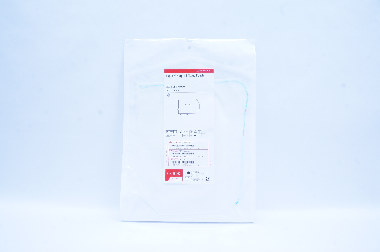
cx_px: 190
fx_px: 285
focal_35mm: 27
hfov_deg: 67.4
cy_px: 126
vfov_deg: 47.8
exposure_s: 1/10
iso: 400
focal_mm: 18
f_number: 14
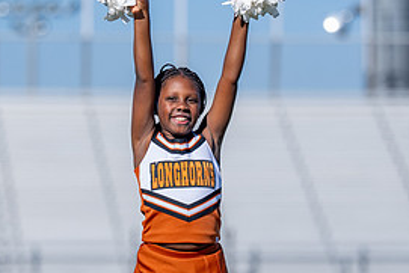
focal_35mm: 381
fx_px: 4331
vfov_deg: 3.6
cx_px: 166
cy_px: 226
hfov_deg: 5.4
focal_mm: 152
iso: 100
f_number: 2.8
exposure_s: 1/2500
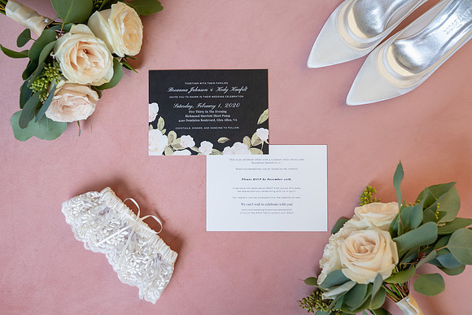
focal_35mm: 40
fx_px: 518
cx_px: 236
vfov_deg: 33.8
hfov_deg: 49.0
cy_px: 158
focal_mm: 39
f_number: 4
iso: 1250
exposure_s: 1/200
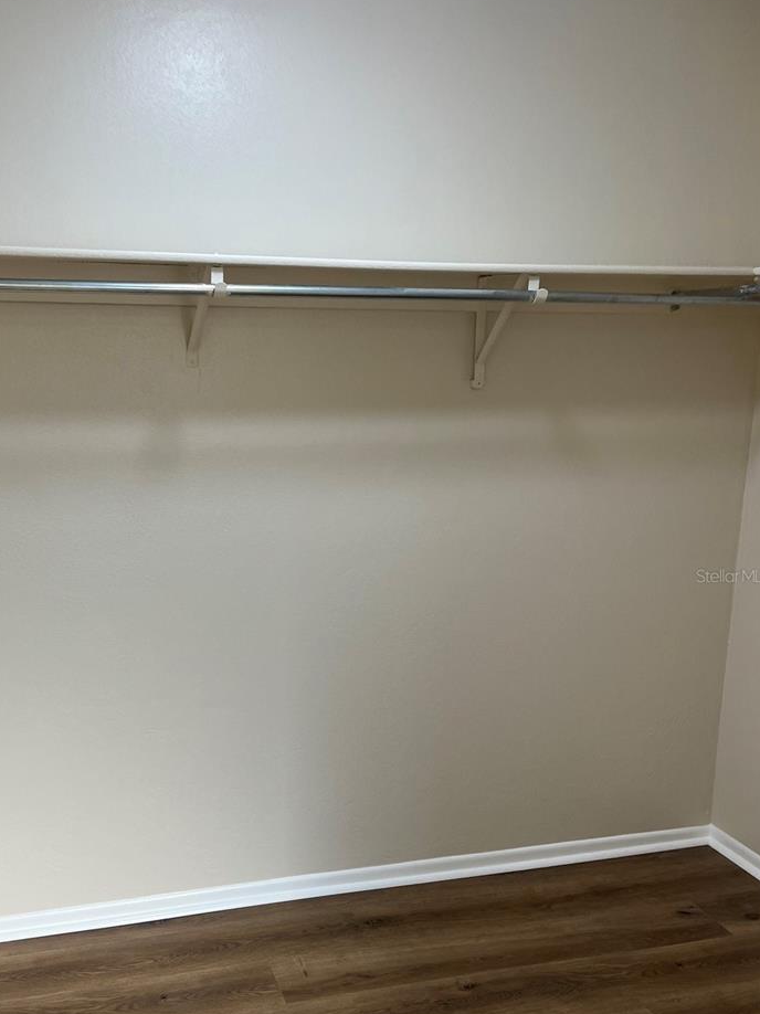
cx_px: 277
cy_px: 575
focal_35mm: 34
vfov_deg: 53.8
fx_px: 996
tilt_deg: -12.4
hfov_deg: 41.4
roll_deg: +0.4
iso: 100
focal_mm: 5.1
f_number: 1.6
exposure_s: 1/120
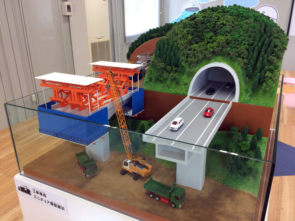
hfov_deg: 61.7
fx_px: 247
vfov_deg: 48.2
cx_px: 148
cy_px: 110
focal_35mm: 29
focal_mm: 4.15
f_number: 2.2
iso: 40
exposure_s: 1/60
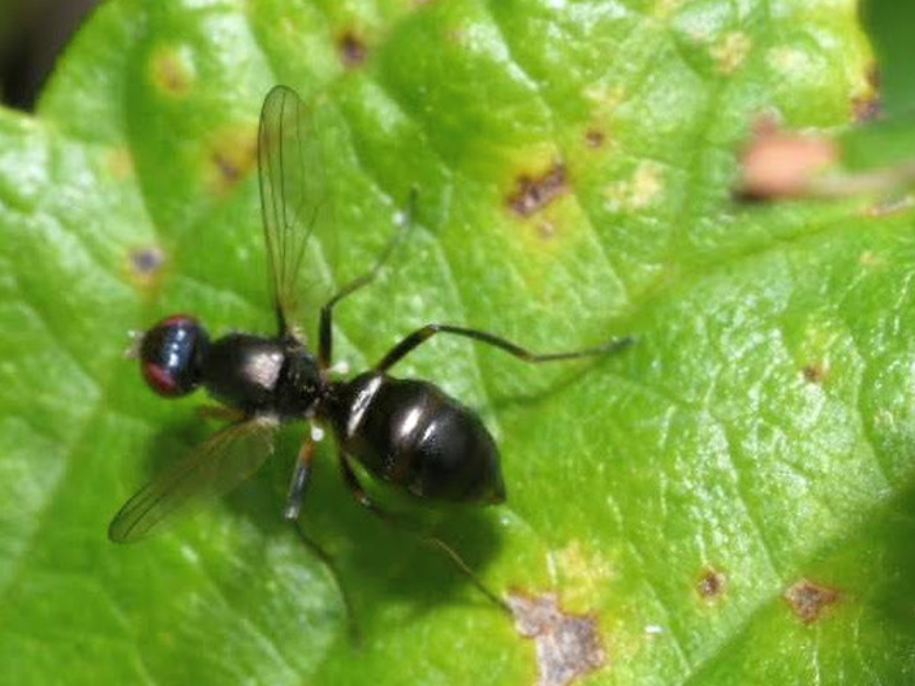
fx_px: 5462
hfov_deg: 9.6
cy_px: 391
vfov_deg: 7.2
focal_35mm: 207
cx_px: 369
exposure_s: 1/60
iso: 250
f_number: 29
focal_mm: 105
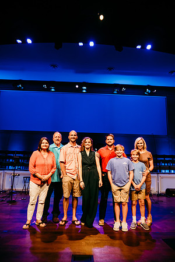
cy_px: 131
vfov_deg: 73.7
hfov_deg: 53.1
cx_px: 88
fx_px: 175
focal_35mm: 24
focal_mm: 24
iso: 1000
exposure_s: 1/200
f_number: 4
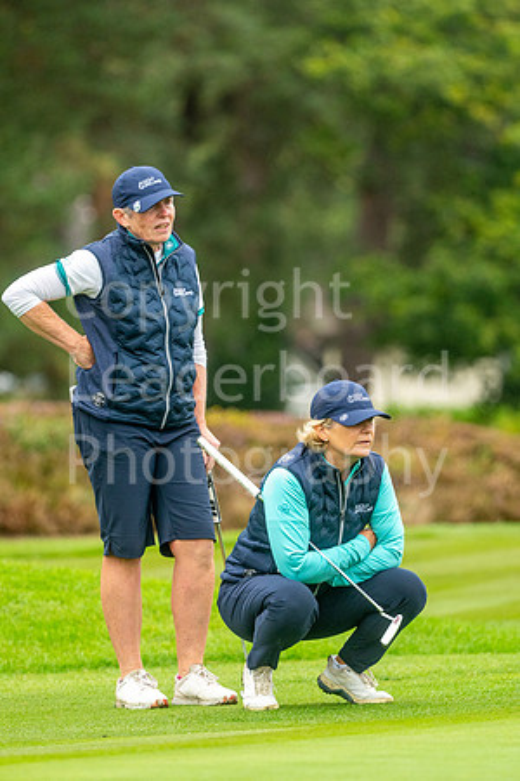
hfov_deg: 3.1
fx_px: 9749
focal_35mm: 450
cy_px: 390
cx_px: 260
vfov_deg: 4.6
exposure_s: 1/1600
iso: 800
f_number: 4
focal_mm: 300
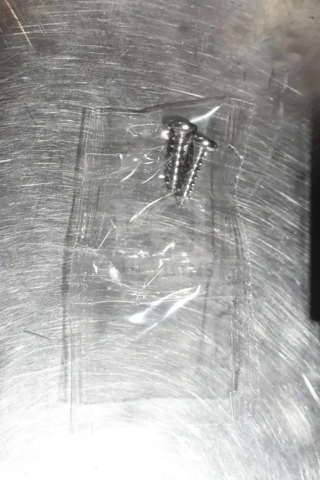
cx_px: 160
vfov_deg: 37.8
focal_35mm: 52
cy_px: 240
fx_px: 699
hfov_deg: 25.8
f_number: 7.1
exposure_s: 1/200
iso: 1600
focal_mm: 35
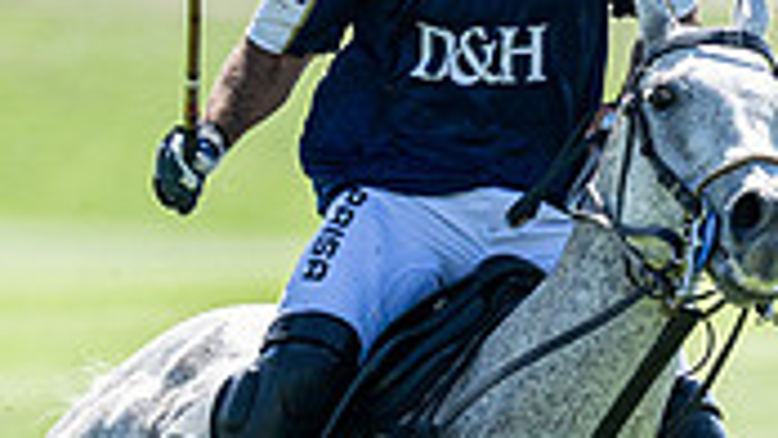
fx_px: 40095
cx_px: 1366
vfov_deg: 0.6
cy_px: 1070
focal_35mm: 1943
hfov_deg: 1.1
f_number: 5.3
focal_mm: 290
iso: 320
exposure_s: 1/1600
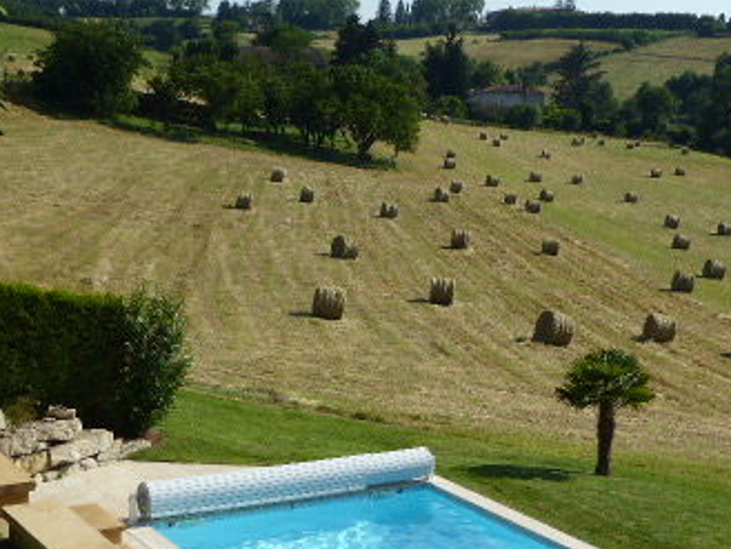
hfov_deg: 27.6
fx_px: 1479
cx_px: 471
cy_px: 260
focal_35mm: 70
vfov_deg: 21.0
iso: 100
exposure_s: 1/1000
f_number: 3.7
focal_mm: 6.3
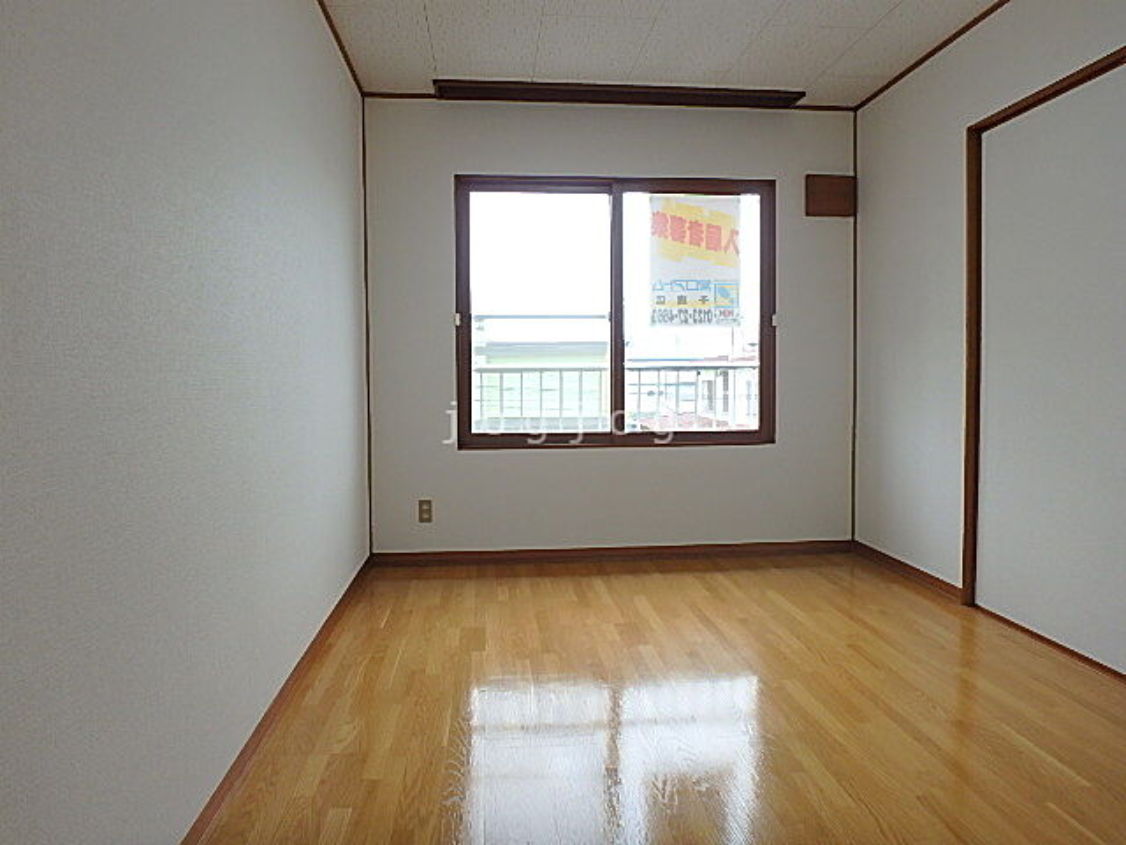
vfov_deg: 63.4
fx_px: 683
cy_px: 422
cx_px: 563
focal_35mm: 21
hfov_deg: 79.0
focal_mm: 3.7
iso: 125
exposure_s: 1/60
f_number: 3.5
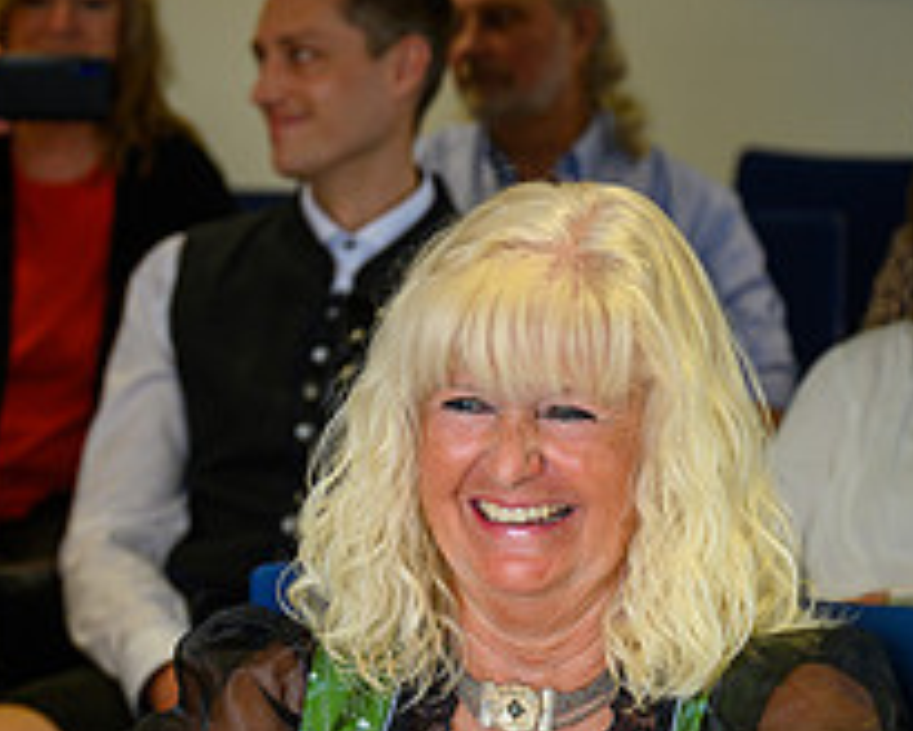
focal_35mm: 159
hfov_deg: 11.9
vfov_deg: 9.6
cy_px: 762
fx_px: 4296
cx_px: -160
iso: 400
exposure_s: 1/250
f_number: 3.5
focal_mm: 60
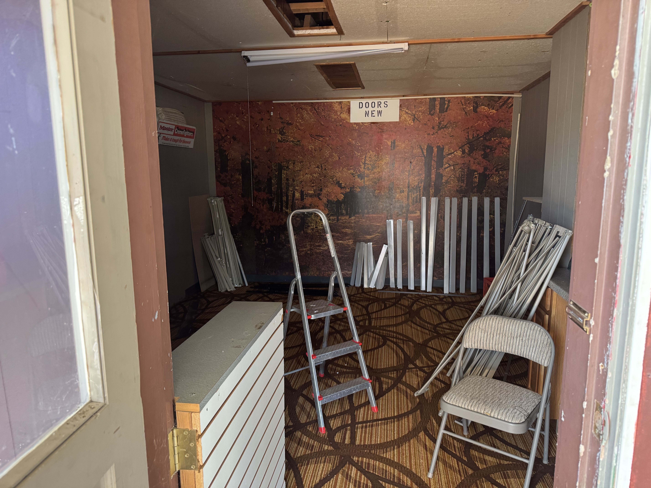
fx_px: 451
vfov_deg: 56.8
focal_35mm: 24
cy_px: 244
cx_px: 326
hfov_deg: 71.6
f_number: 1.78
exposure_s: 1/60
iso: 400
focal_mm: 6.76
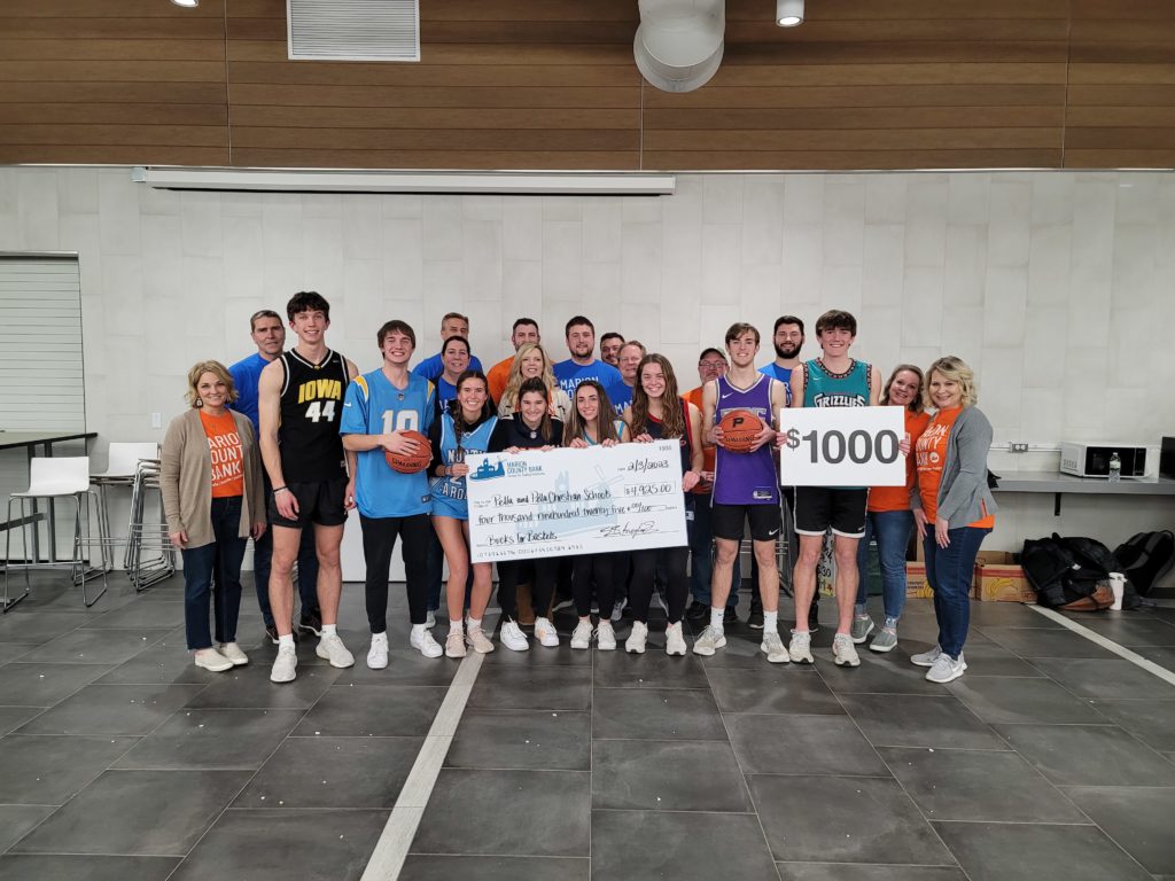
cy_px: 440
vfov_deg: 54.9
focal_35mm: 25
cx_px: 588
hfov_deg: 69.4
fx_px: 849
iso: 320
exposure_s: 1/120
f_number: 1.8
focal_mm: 7
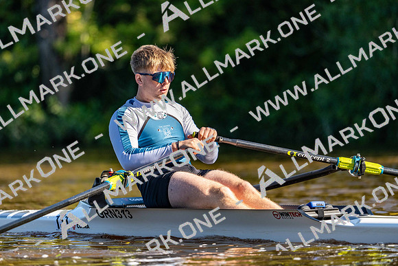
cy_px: 133
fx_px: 4423
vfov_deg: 3.4
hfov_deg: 5.2
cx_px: 199
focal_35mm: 400
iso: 720
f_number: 4.5
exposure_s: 1/2500
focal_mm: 400
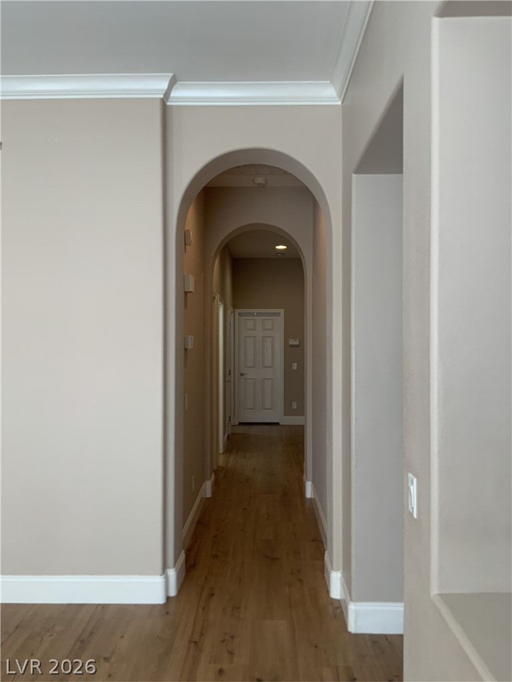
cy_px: 341
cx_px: 256
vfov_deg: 61.7
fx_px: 572
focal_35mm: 29
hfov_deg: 48.2
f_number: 1.8
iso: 32
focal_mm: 3
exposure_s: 1/60
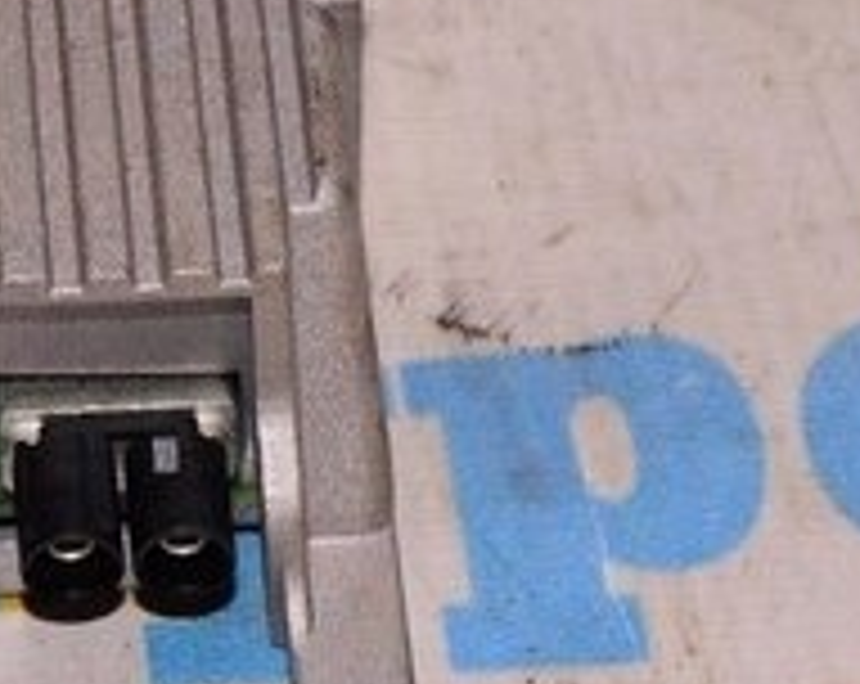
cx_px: 342
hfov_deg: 7.5
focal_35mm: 257
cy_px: 668
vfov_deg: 6.0
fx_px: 6528
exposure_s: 1/200
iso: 1600
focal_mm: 34
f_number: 8
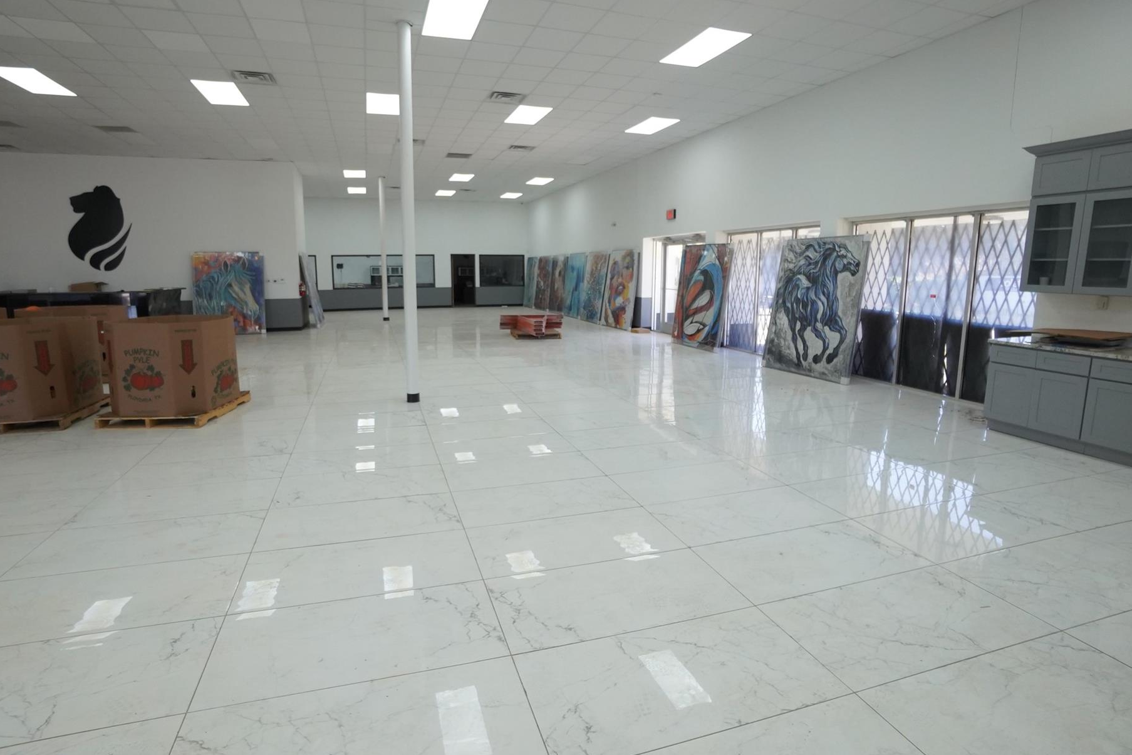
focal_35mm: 17
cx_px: 549
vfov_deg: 70.3
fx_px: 534
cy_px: 346
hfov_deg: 93.3
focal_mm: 10
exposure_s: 1/640
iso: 2000
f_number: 4
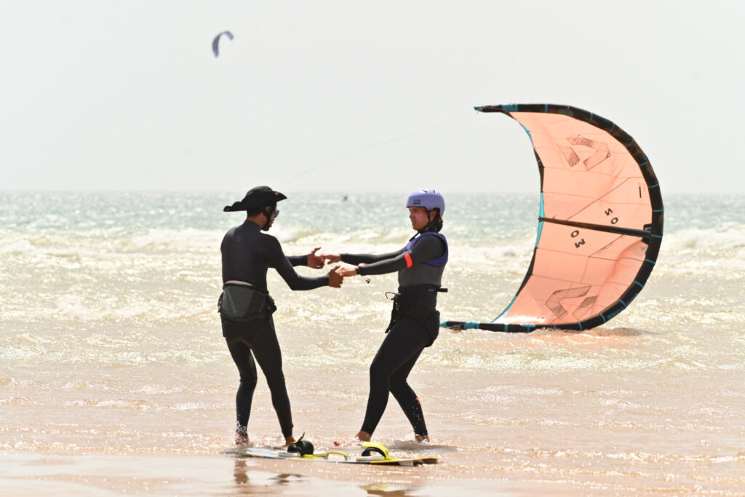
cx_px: 372
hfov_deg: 10.3
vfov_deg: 6.9
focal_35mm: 200
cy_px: 248
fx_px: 4139
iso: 200
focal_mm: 200
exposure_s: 1/1500
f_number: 5.6
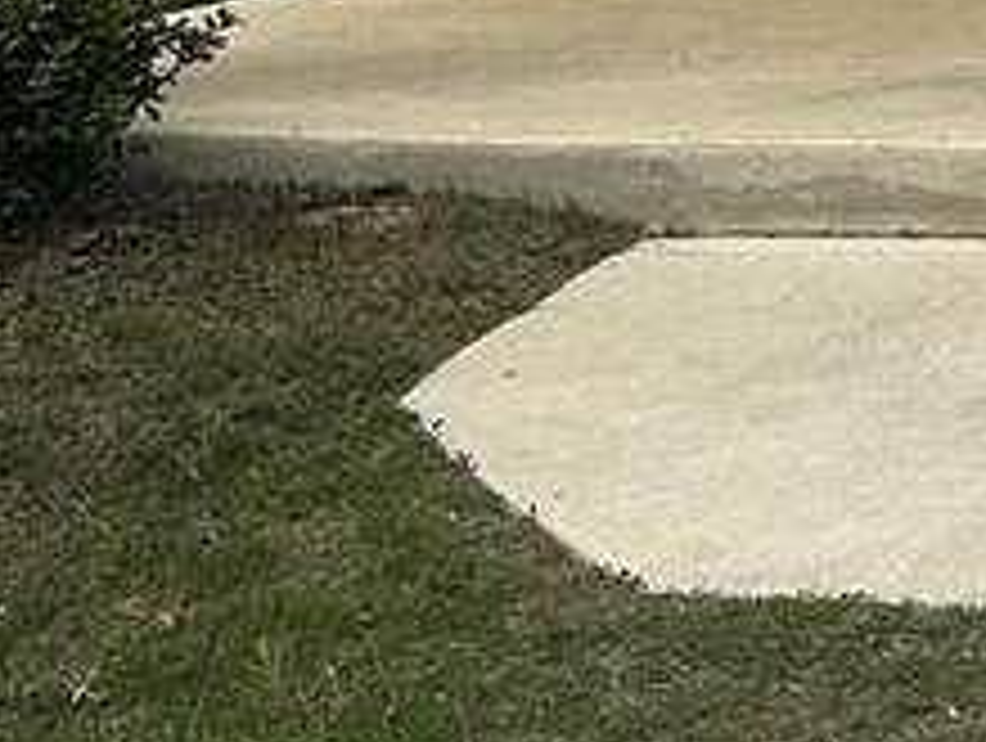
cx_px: 2431
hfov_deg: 11.4
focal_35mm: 140
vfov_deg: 8.9
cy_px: -1390
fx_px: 3994
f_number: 1.78
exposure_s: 1/3356
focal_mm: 6.86
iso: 80
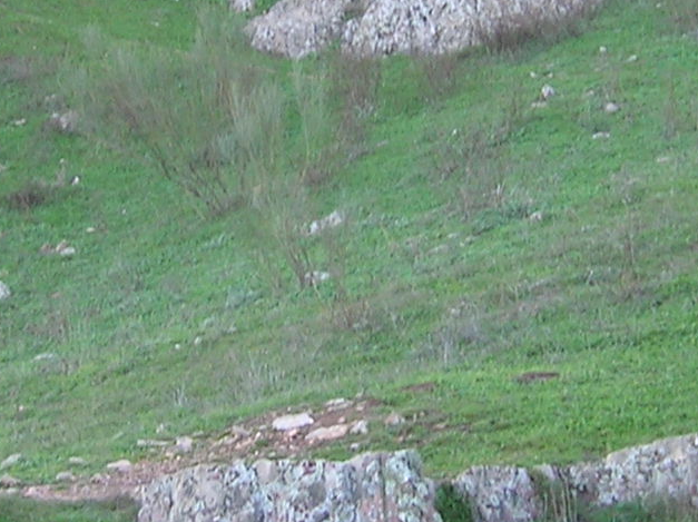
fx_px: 2498
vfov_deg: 11.9
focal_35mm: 124
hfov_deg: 15.9
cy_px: 105
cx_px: 331
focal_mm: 5.7
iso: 50
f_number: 2.9
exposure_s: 1/39.4
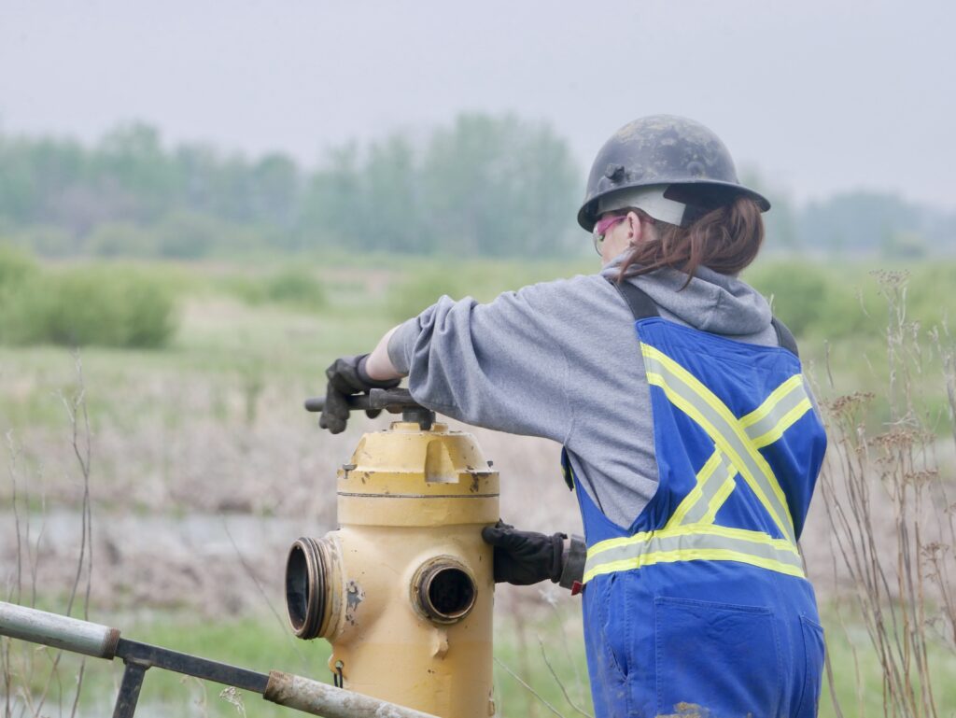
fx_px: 9450
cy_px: 359
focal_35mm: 342
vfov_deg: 4.4
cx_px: 478
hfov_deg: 5.8
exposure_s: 1/400
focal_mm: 171
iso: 500
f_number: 8
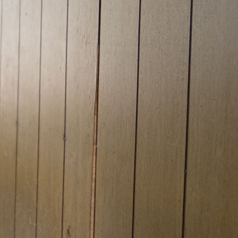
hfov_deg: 20.3
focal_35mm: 74
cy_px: 68
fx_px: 576
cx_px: -112
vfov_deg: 23.2
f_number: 4
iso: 640
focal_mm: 17
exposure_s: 1/160
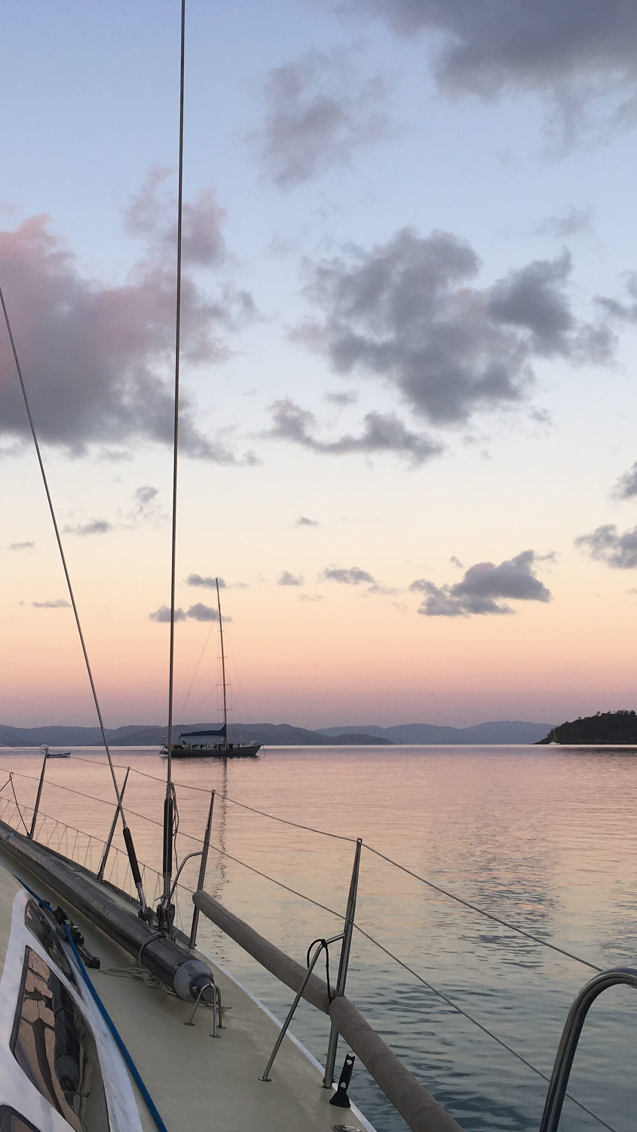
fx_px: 1292
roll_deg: -1.0
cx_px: 283
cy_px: 566
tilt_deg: +7.6
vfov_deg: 47.4
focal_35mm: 43
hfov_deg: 27.7
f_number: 2.2
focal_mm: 4.15
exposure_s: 1/122
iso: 25
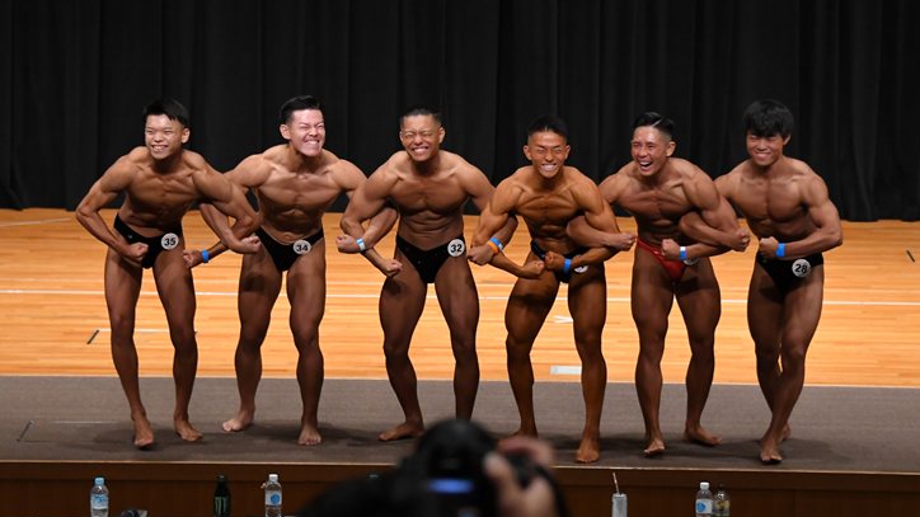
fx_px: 4293
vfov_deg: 6.9
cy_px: 218
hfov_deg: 12.2
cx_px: 472
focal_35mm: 176
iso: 4000
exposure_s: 1/400
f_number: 5.6
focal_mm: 105
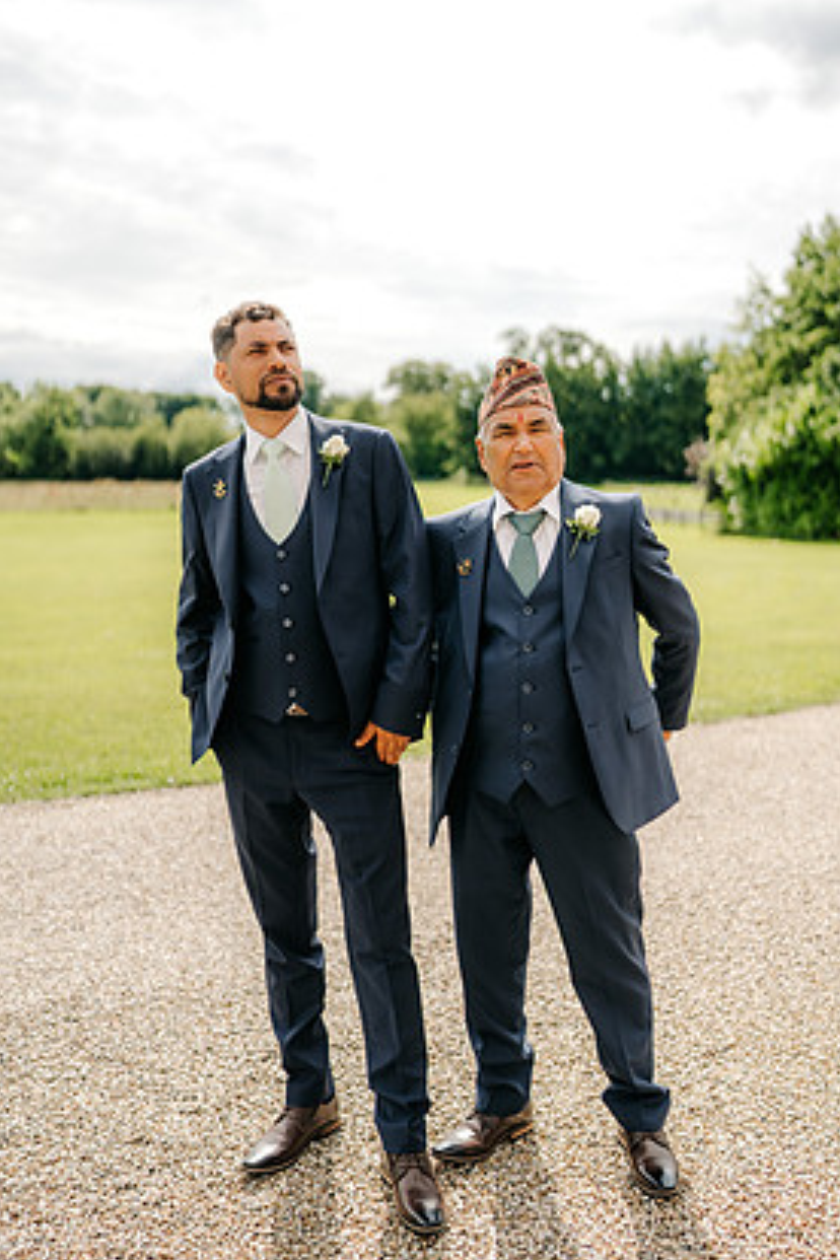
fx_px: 1330
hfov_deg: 35.1
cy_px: 600
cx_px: 429
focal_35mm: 38
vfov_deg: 50.7
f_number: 1.4
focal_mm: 35
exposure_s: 1/6400
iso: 100
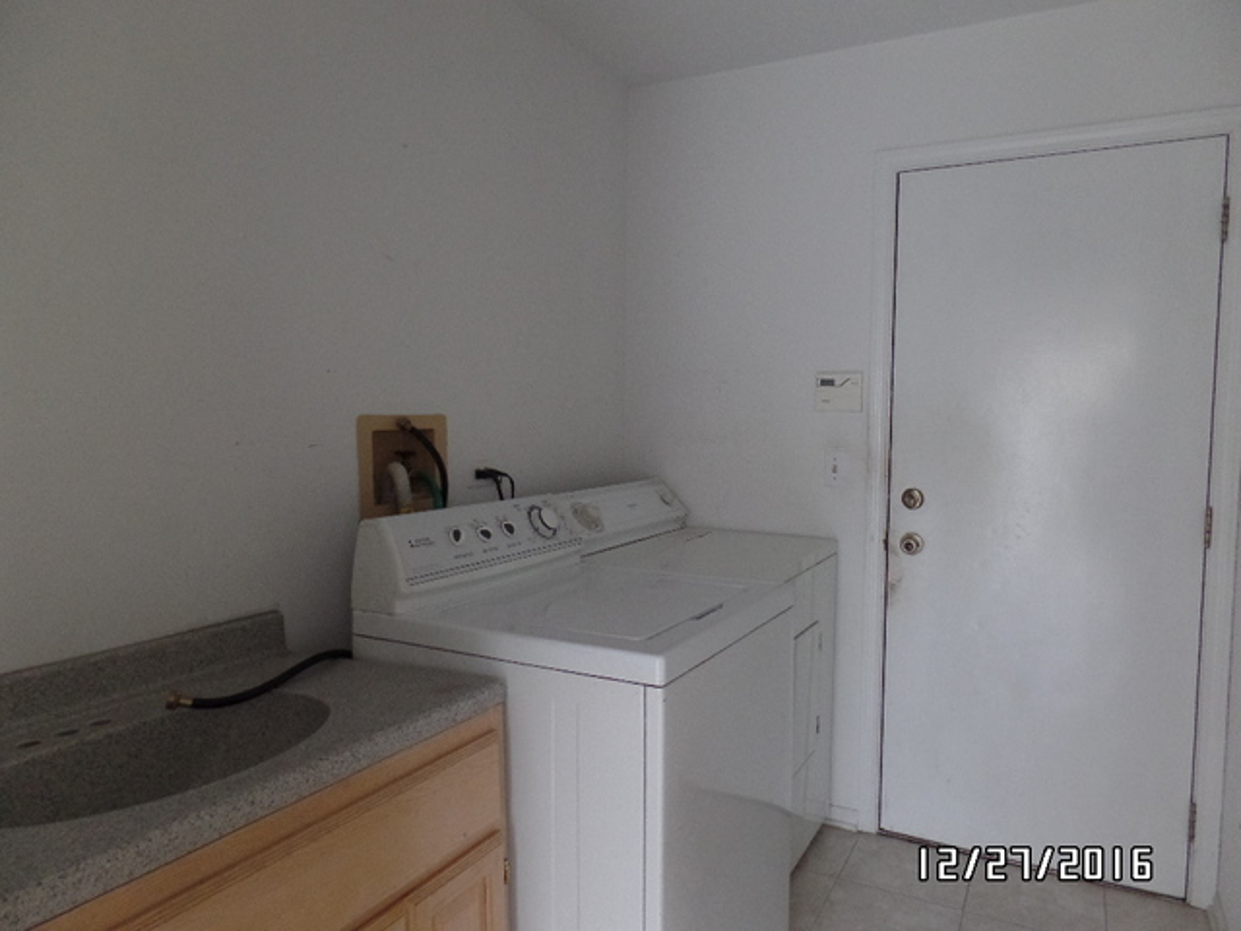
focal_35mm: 23
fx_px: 825
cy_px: 466
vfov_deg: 58.9
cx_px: 620
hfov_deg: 73.9
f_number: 2.8
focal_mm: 4.1
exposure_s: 1/30
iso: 400
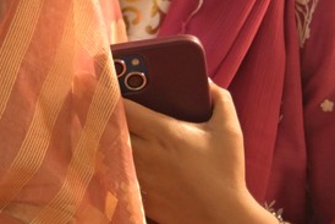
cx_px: -484
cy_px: -72
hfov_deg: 7.7
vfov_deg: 5.6
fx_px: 2290
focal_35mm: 246
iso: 1250
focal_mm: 50
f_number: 1.4
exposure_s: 1/125
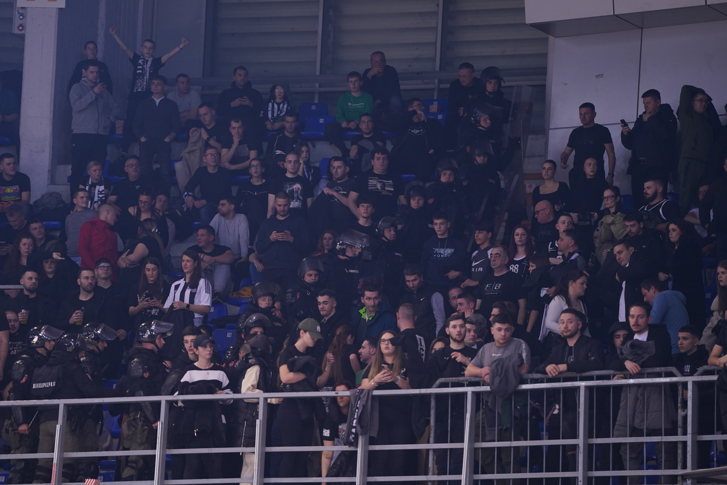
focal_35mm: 182
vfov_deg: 7.5
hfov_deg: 11.3
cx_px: 364
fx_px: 3675
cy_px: 242
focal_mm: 182
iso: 1600
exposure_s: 1/320
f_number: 2.8
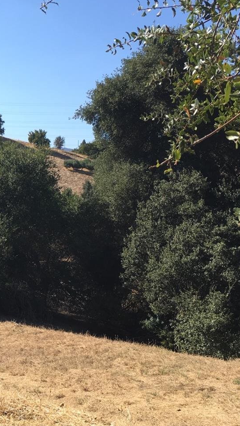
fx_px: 554
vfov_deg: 42.1
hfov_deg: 23.1
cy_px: 208
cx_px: -17
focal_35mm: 49
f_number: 2.2
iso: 25
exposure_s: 1/855
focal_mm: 4.15
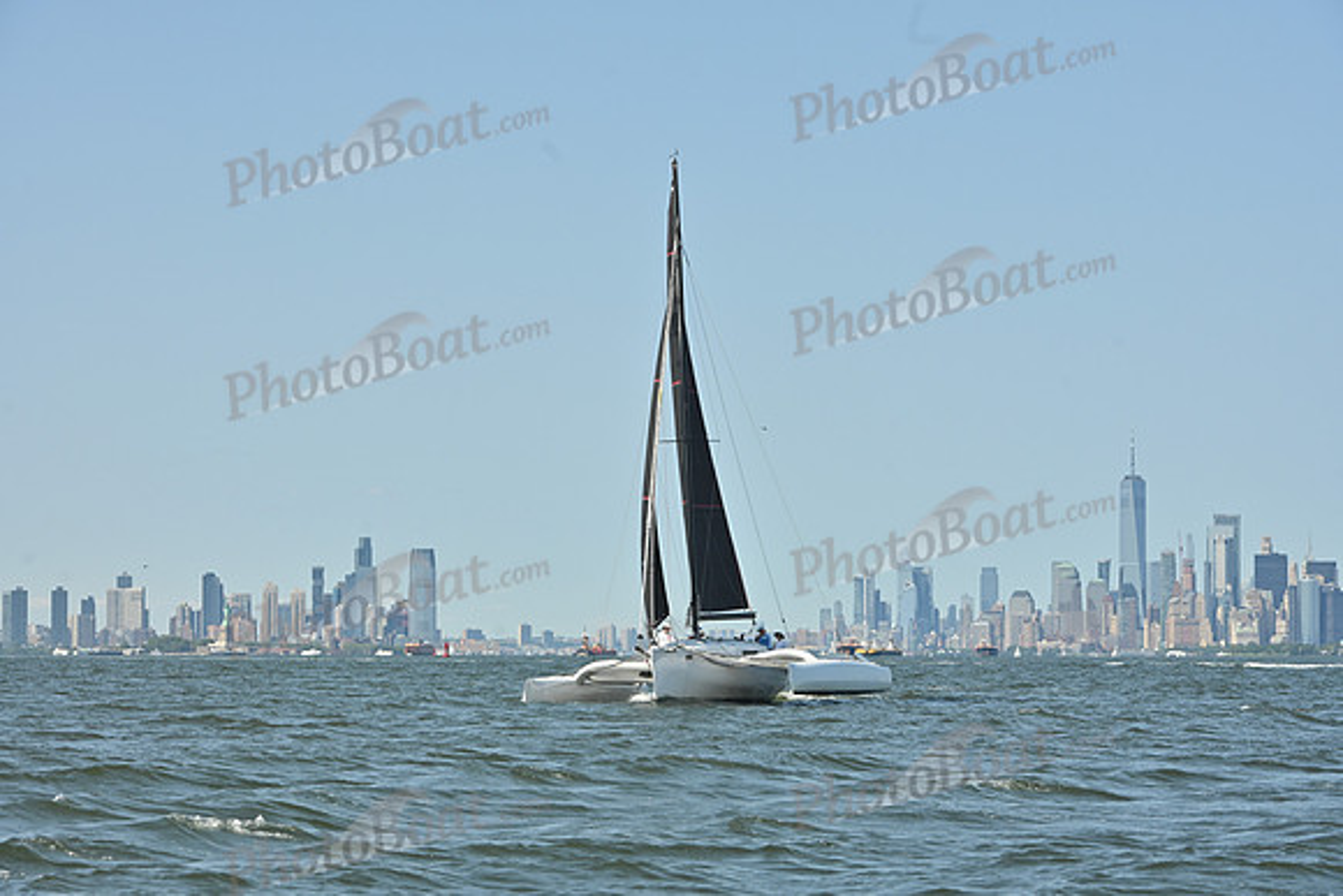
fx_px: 3918
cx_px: 672
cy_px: 448
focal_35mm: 105
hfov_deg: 19.5
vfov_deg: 13.0
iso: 320
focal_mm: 105
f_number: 10
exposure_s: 1/1250
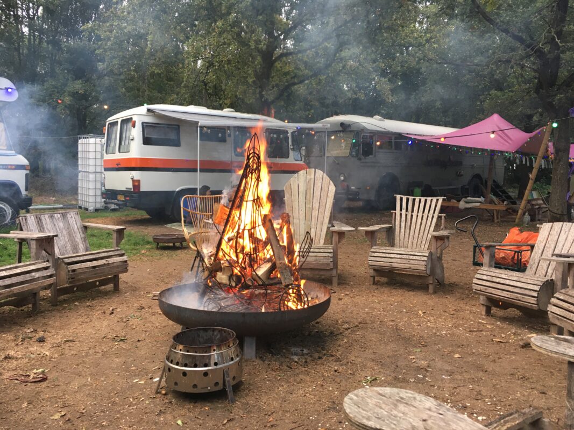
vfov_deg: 48.2
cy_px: 215
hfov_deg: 61.7
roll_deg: +1.1
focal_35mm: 29
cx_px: 287
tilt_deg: -3.5
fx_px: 481
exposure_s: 1/33
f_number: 2.2
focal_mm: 4.15
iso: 40
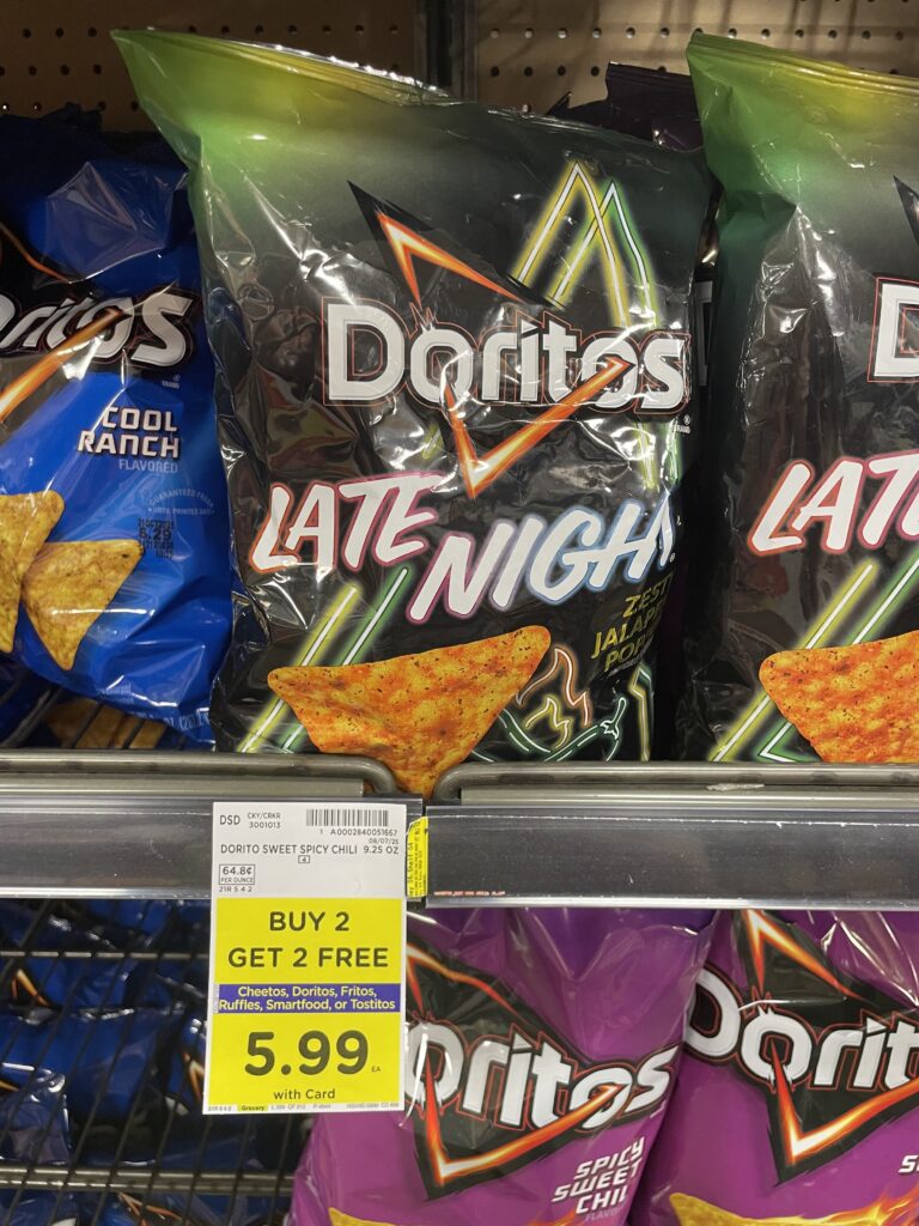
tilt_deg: -27.0
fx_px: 920
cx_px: 460
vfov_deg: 67.3
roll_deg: +0.5
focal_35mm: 26
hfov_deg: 53.1
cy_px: 613
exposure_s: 1/60
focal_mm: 4.2
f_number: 1.6
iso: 200
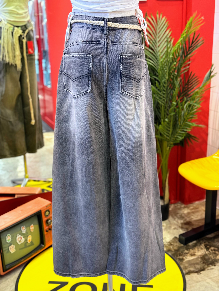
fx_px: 405
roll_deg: +1.3
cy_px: 146
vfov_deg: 39.7
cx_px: 110
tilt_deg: -17.1
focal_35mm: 48
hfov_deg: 30.3
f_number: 1.78
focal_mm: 6.76
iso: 200
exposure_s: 1/50
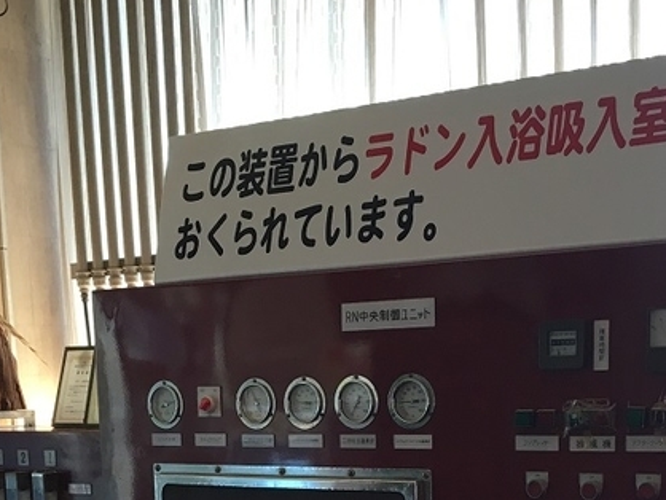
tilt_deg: -6.9
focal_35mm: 71
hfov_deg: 27.4
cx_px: 328
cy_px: 567
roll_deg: +1.9
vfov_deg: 19.7
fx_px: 1367
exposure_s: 1/30
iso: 32
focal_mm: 4.15
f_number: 2.2
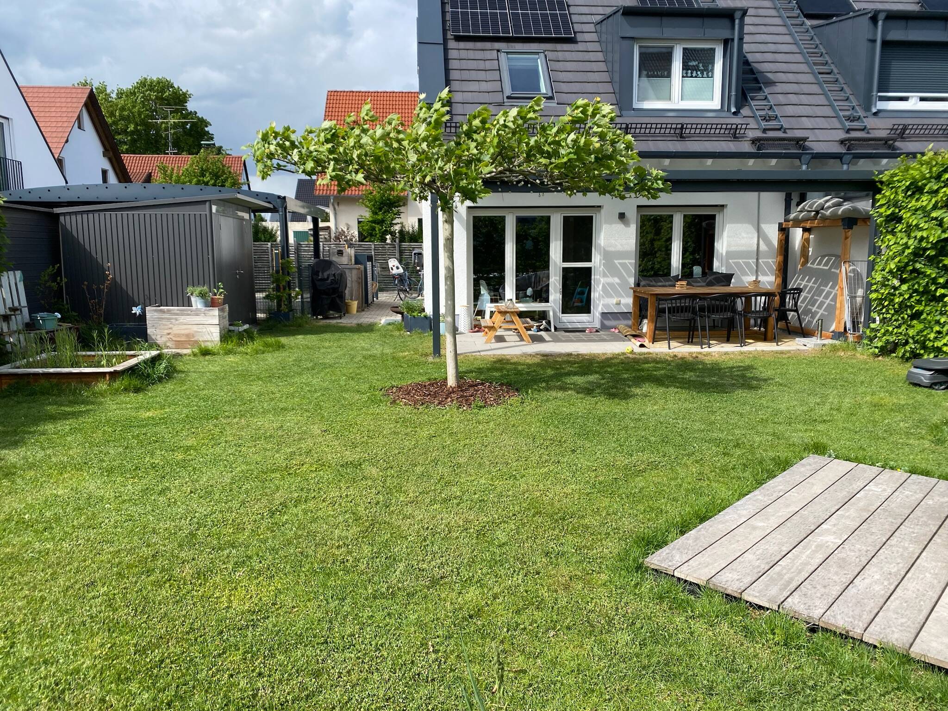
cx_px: 474
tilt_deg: -7.9
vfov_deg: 53.1
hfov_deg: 67.3
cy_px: 356
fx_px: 712
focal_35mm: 26
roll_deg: -0.1
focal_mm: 4.25
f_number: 1.8
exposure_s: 1/1504
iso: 32
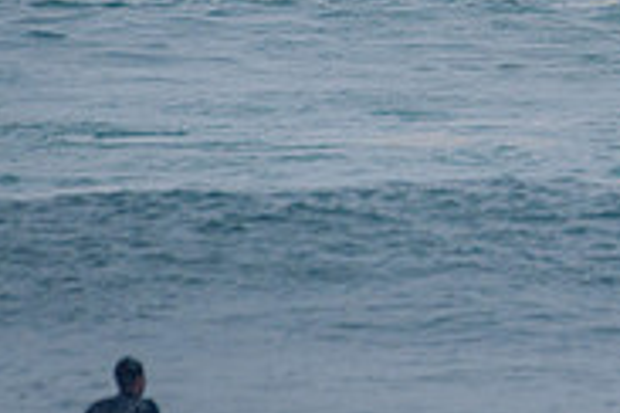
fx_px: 33408
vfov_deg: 0.7
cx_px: 894
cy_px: -134
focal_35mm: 1940
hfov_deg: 1.1
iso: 640
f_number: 5.6
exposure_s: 1/2000
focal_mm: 500
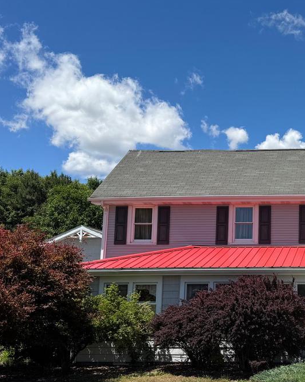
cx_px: 293
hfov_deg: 28.2
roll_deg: -0.9
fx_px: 575
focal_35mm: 51
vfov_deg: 36.6
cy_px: 218
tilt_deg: +7.6
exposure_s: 1/4608
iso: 80
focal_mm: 6.76
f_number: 1.78
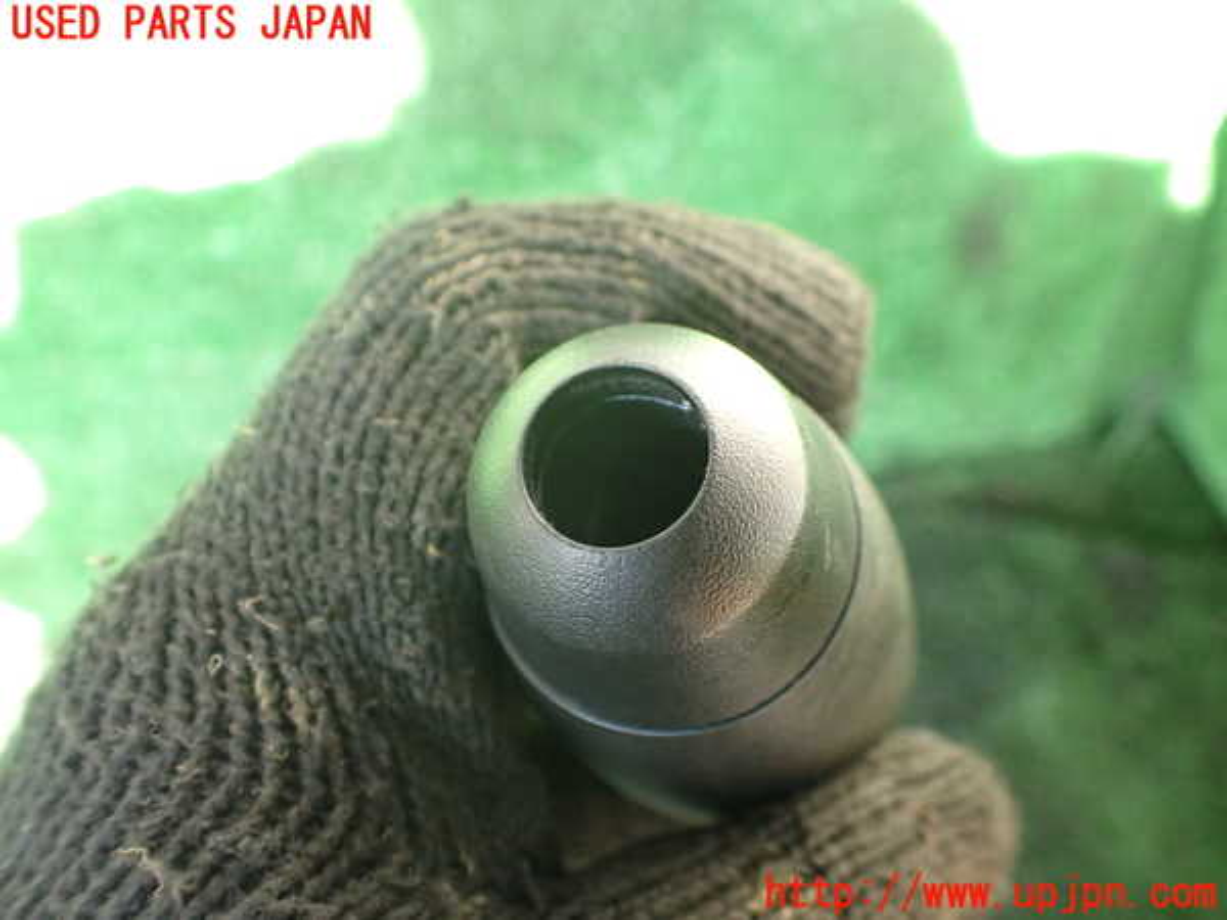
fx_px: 1063
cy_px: 460
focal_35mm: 30
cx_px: 614
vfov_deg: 46.8
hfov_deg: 60.0
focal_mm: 5.4
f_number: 2.3
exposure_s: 1/125
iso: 640
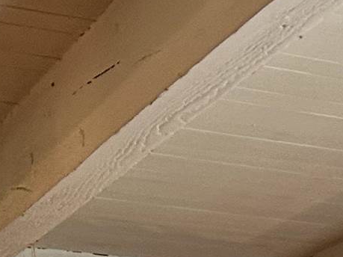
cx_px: 862
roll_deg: +1.1
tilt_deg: -6.0
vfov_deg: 7.4
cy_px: 805
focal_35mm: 174
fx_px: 1724
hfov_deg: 9.8
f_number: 1.5
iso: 160
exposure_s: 1/60
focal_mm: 5.7
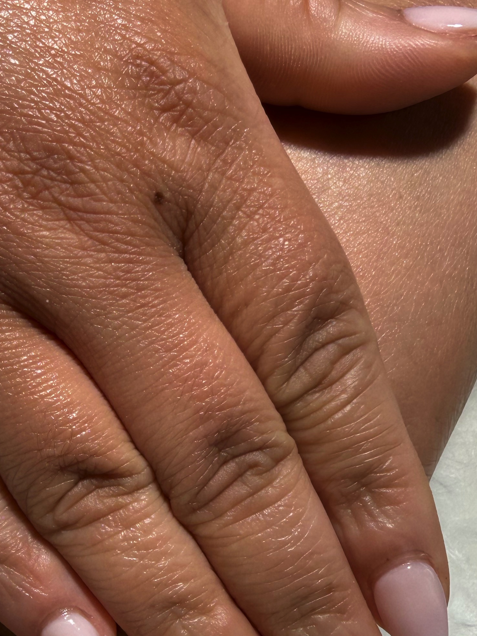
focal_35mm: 49
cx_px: 122
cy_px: 510
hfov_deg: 29.2
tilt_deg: -46.3
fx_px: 900
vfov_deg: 37.5
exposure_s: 1/334
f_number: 2.2
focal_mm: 2.22
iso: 40
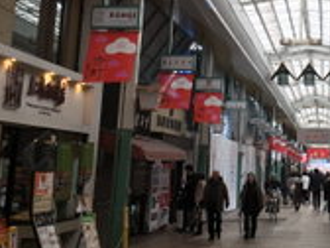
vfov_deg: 20.9
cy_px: 26
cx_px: 283
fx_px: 658
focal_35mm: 69
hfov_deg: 27.4
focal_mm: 4.15
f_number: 2.2
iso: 25
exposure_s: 1/60
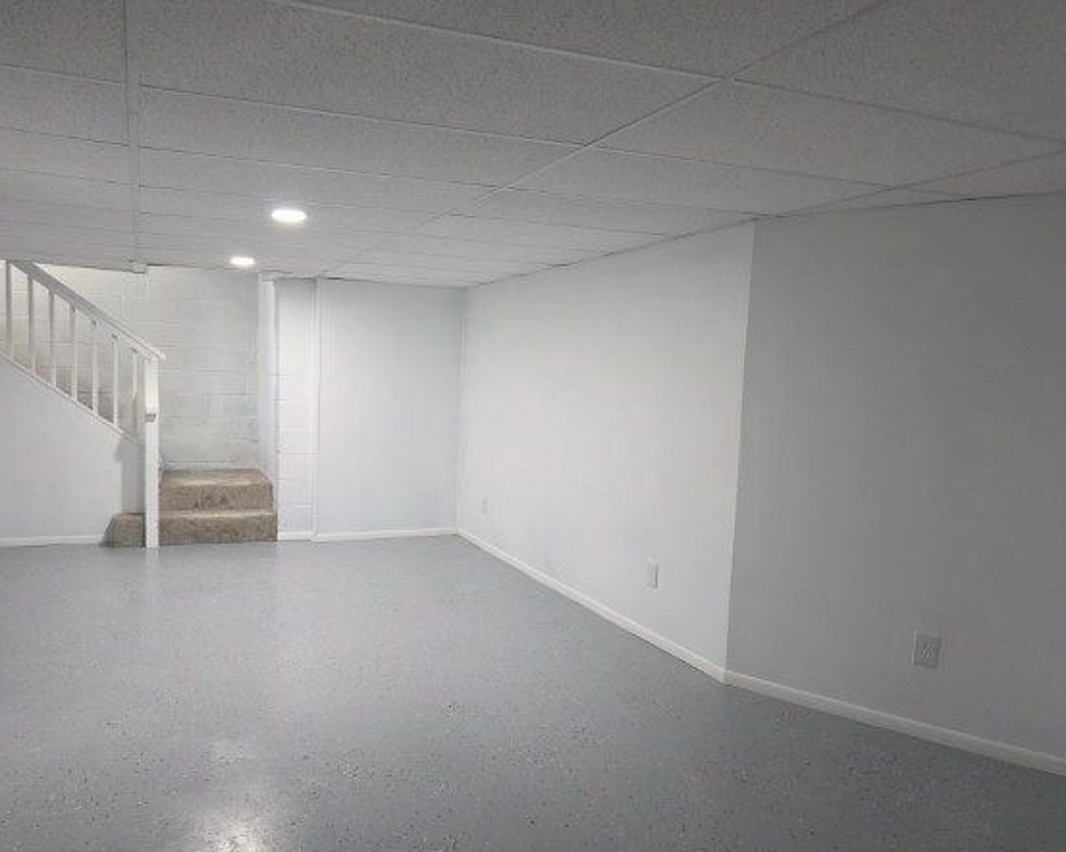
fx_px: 820
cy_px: 457
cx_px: 474
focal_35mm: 26
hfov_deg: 65.9
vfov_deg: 54.9
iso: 500
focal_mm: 6.3
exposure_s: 1/120
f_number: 1.7
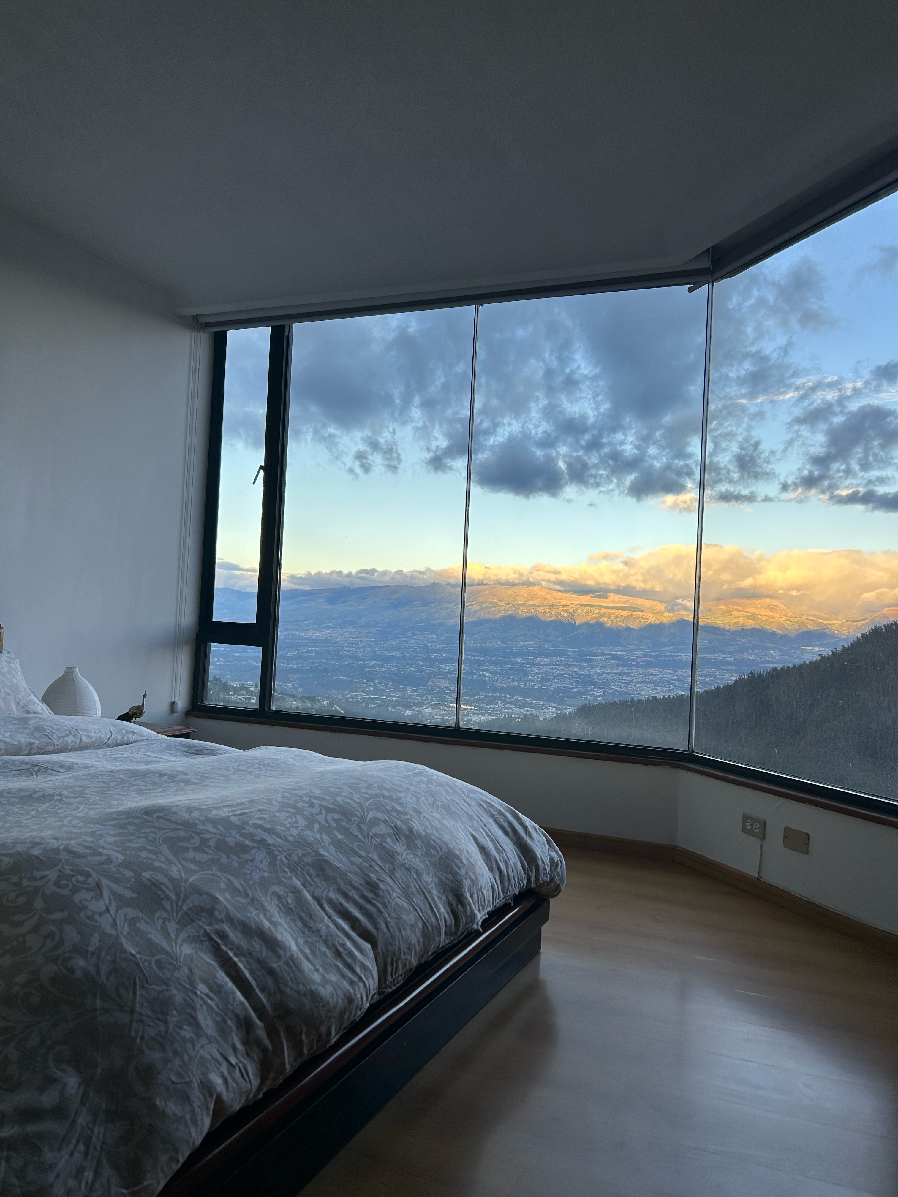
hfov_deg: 53.1
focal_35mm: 26
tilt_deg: +1.5
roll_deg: -3.7
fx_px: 899
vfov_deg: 67.3
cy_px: 598
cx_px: 449
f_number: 1.5
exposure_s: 1/240
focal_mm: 5.7
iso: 40
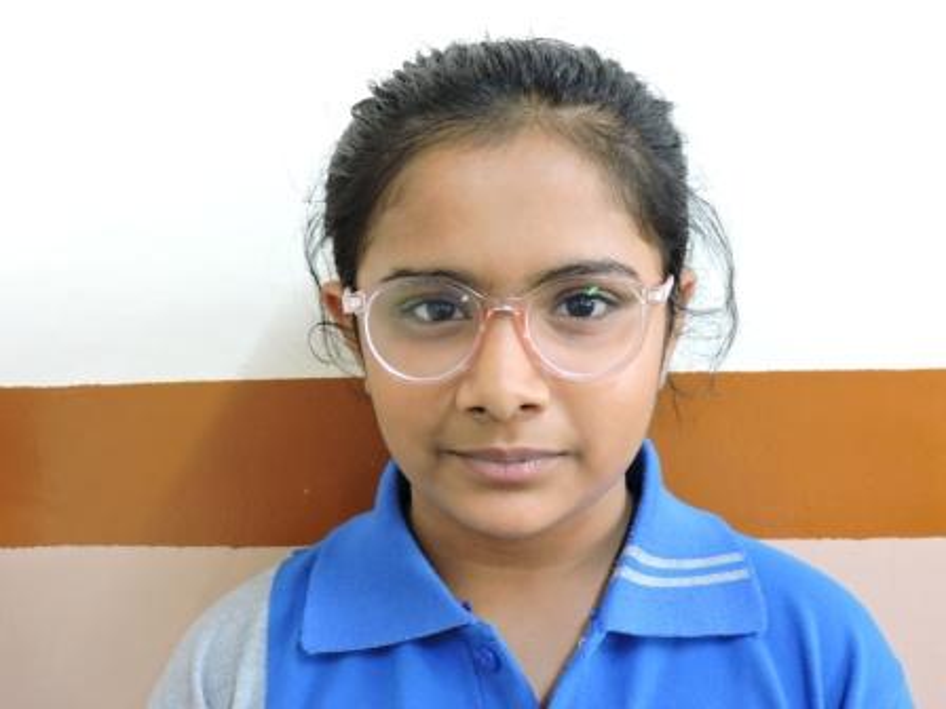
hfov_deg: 43.9
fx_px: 1175
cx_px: 473
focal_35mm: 43
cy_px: 354
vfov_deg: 33.6
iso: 640
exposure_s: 1/13
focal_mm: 7.7
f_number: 3.4
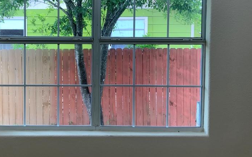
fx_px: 309
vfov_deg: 28.1
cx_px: 76
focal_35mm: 45
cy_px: 39
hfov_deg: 43.5
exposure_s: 1/120
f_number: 1.8
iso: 40
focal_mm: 3
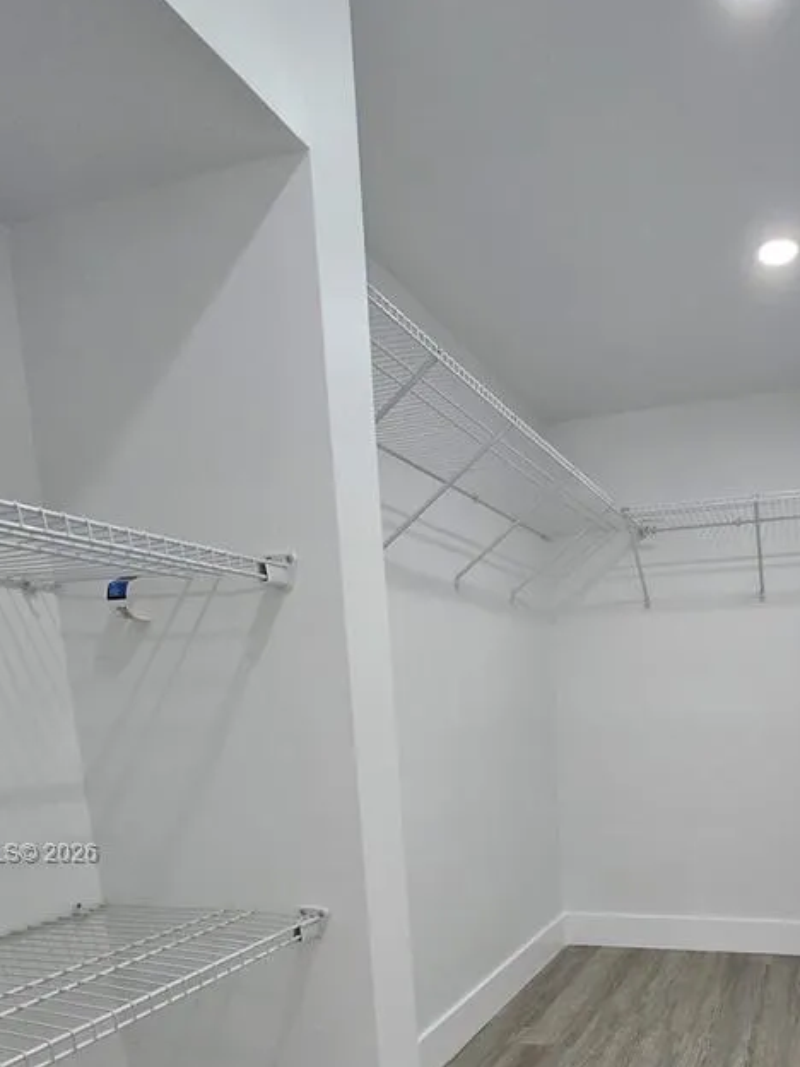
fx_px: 770
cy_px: 855
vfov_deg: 63.4
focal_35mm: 25
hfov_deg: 53.5
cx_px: 550
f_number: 2.2
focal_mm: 1.7
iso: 100
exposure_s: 1/60
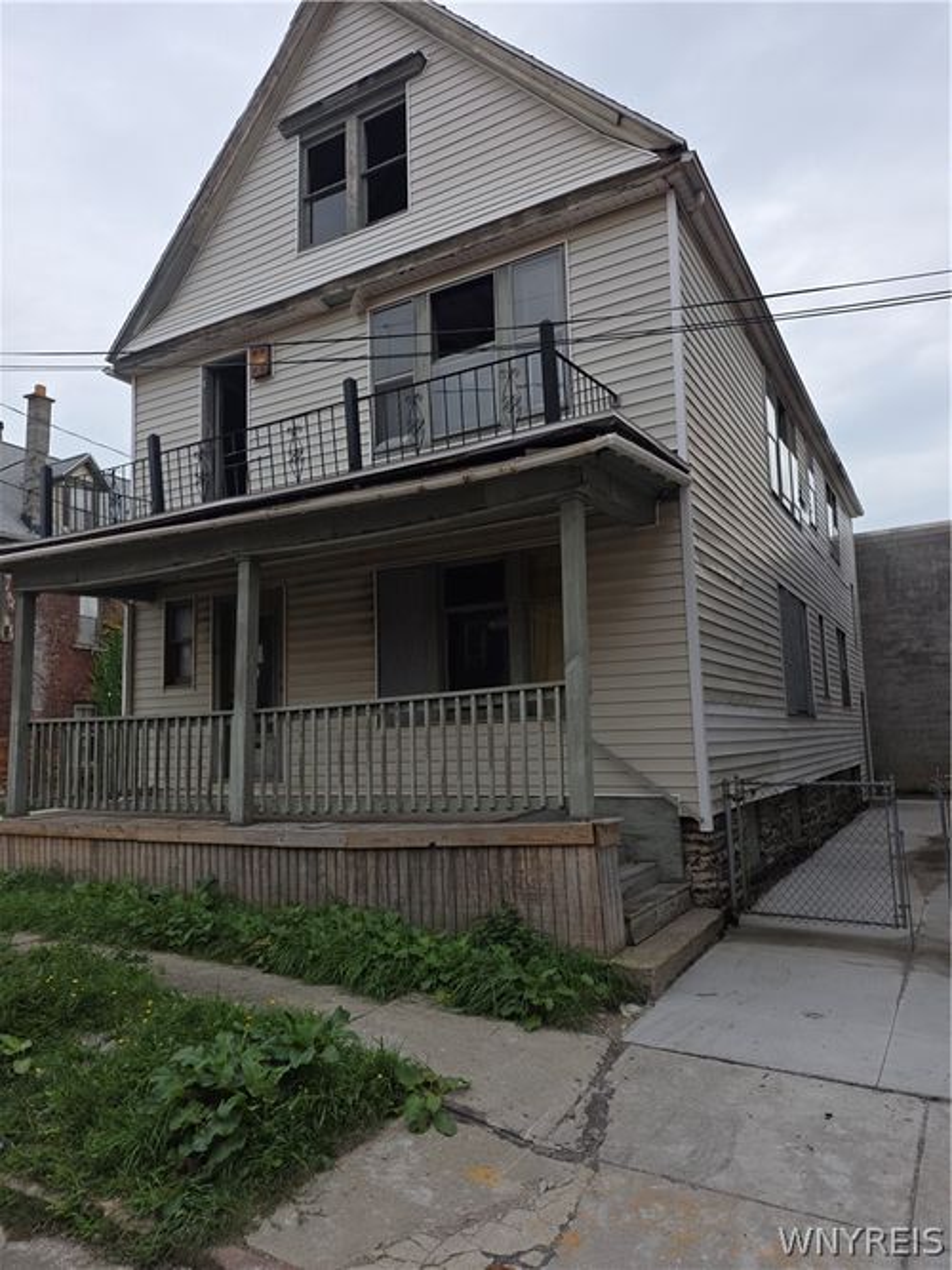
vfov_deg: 73.9
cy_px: 635
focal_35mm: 23
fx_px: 844
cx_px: 476
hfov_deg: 58.9
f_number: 1.7
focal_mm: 6.25
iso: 12
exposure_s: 1/611
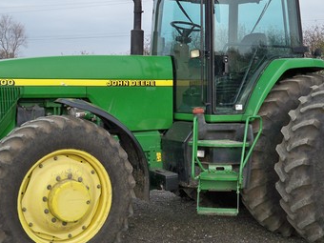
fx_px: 524
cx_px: 157
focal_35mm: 56
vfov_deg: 26.0
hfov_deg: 34.3
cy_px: 87
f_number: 3.1
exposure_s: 1/400
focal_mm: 6.3
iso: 80
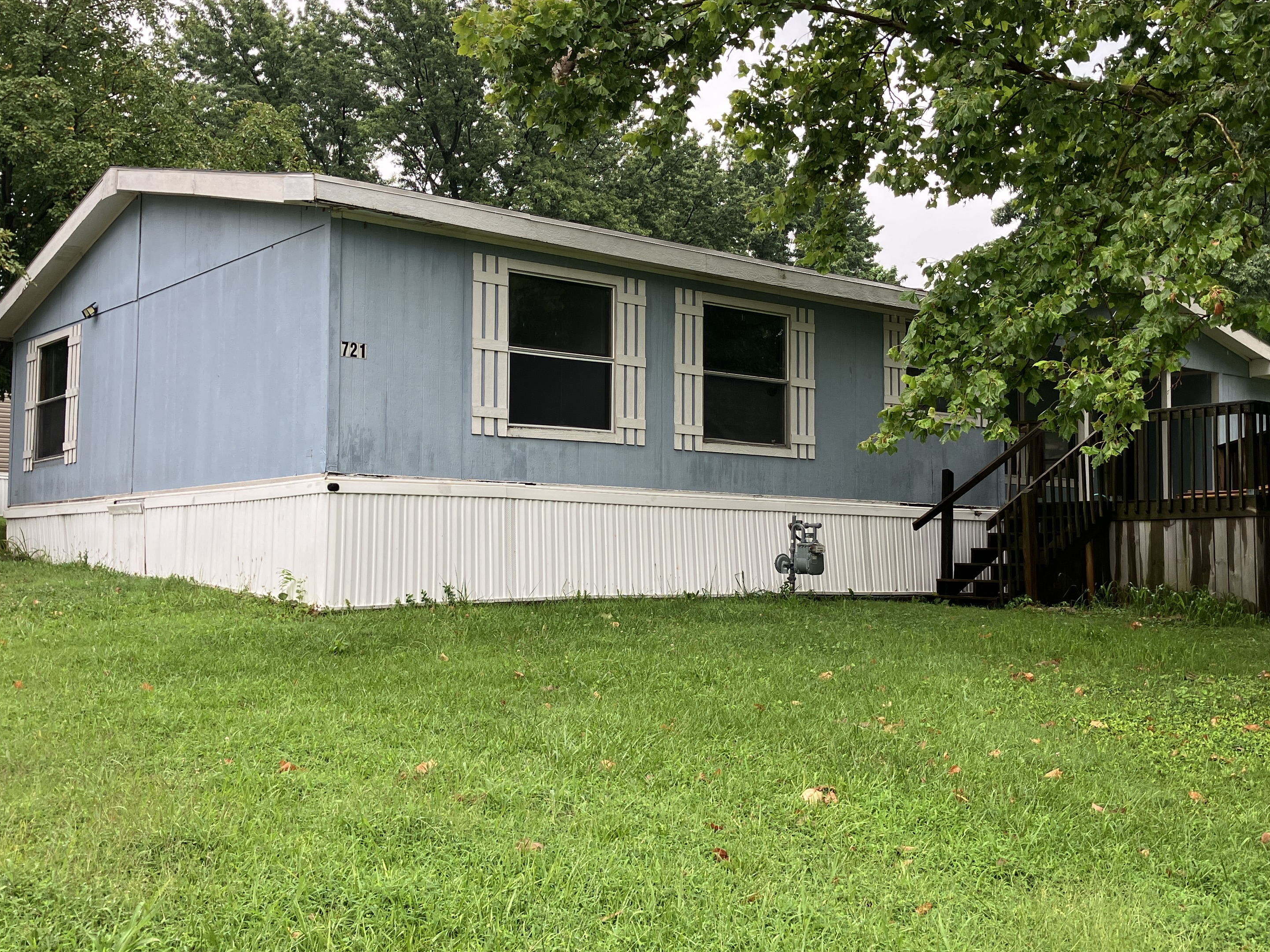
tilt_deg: +2.9
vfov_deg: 36.8
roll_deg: -0.2
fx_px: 1431
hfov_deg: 47.8
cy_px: 484
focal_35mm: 39
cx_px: 668
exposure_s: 1/144
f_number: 1.8
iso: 25
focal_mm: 3.99
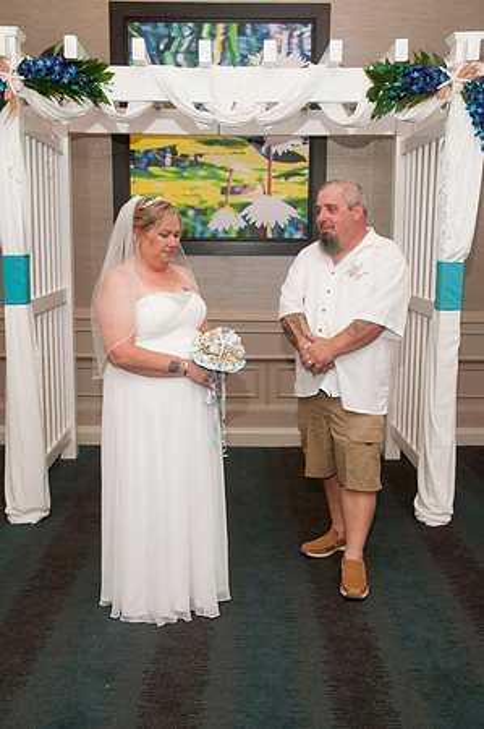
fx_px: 728
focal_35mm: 36
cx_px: 242
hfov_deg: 36.8
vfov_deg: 53.2
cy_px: 364
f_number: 5.6
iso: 400
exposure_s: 1/60
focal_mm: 24
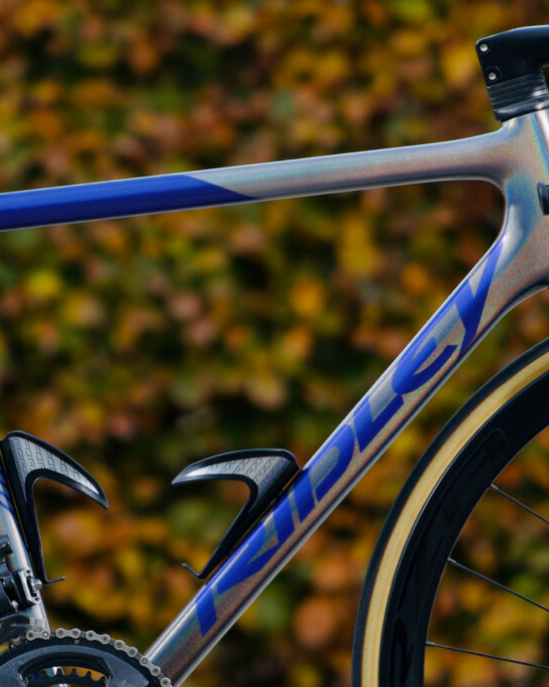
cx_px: 147
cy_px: 448
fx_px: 13811
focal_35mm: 680
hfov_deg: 2.3
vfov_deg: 2.8
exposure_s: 1/200
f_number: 4
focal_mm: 194
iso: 100
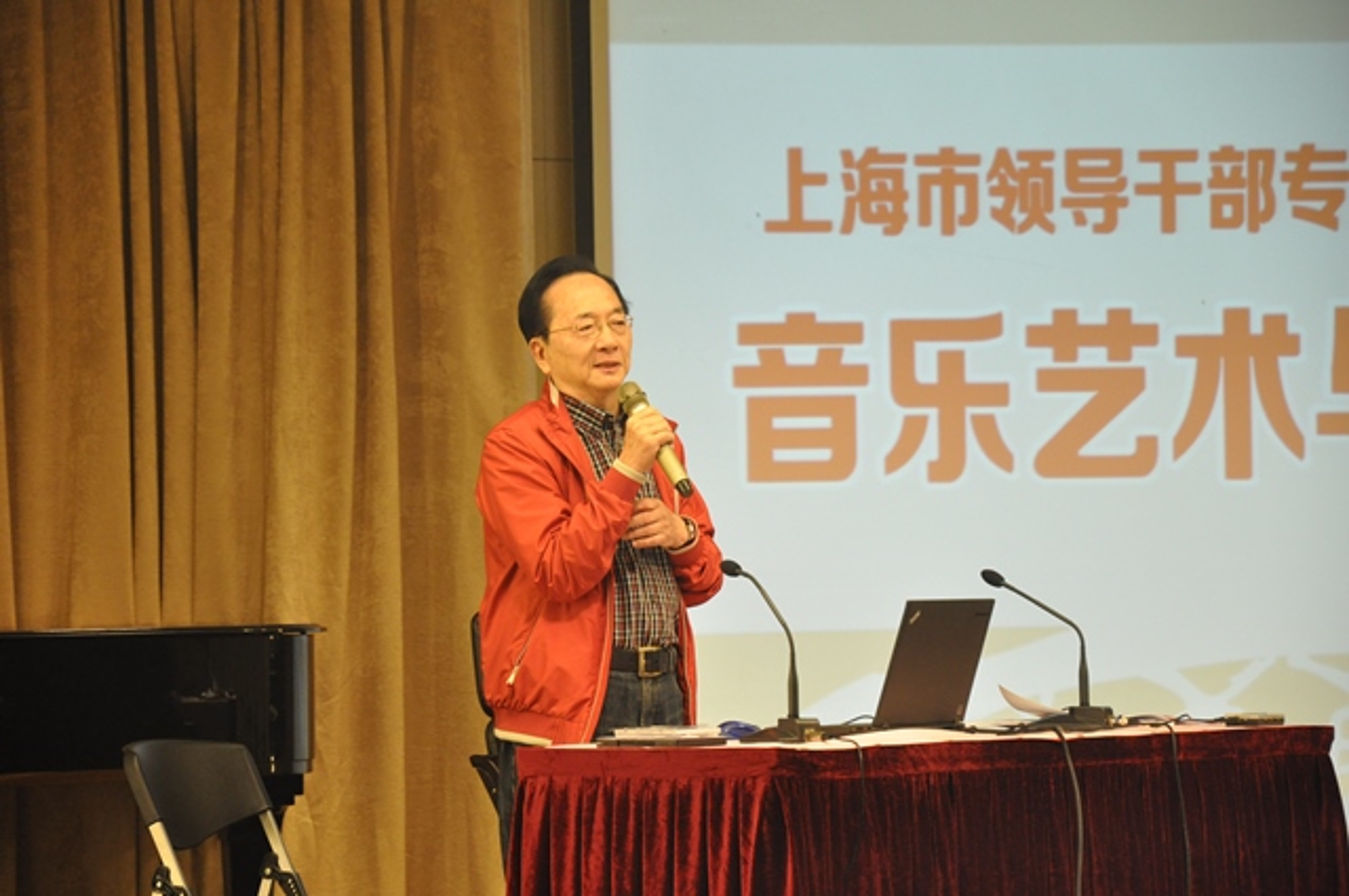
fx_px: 5894
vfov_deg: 8.7
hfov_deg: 13.1
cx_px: 674
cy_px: 448
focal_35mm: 158
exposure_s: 1/50
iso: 1250
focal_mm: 105
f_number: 5.6
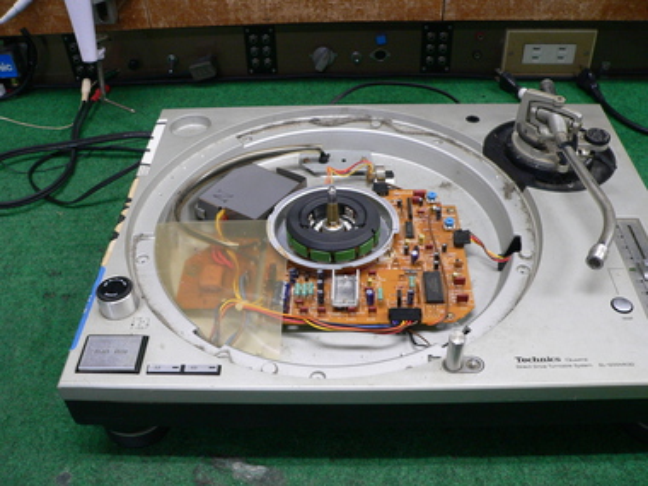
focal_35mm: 36
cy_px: 243
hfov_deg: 51.4
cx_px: 324
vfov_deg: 39.7
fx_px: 674
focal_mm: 6
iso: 200
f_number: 2.8
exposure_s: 1/25
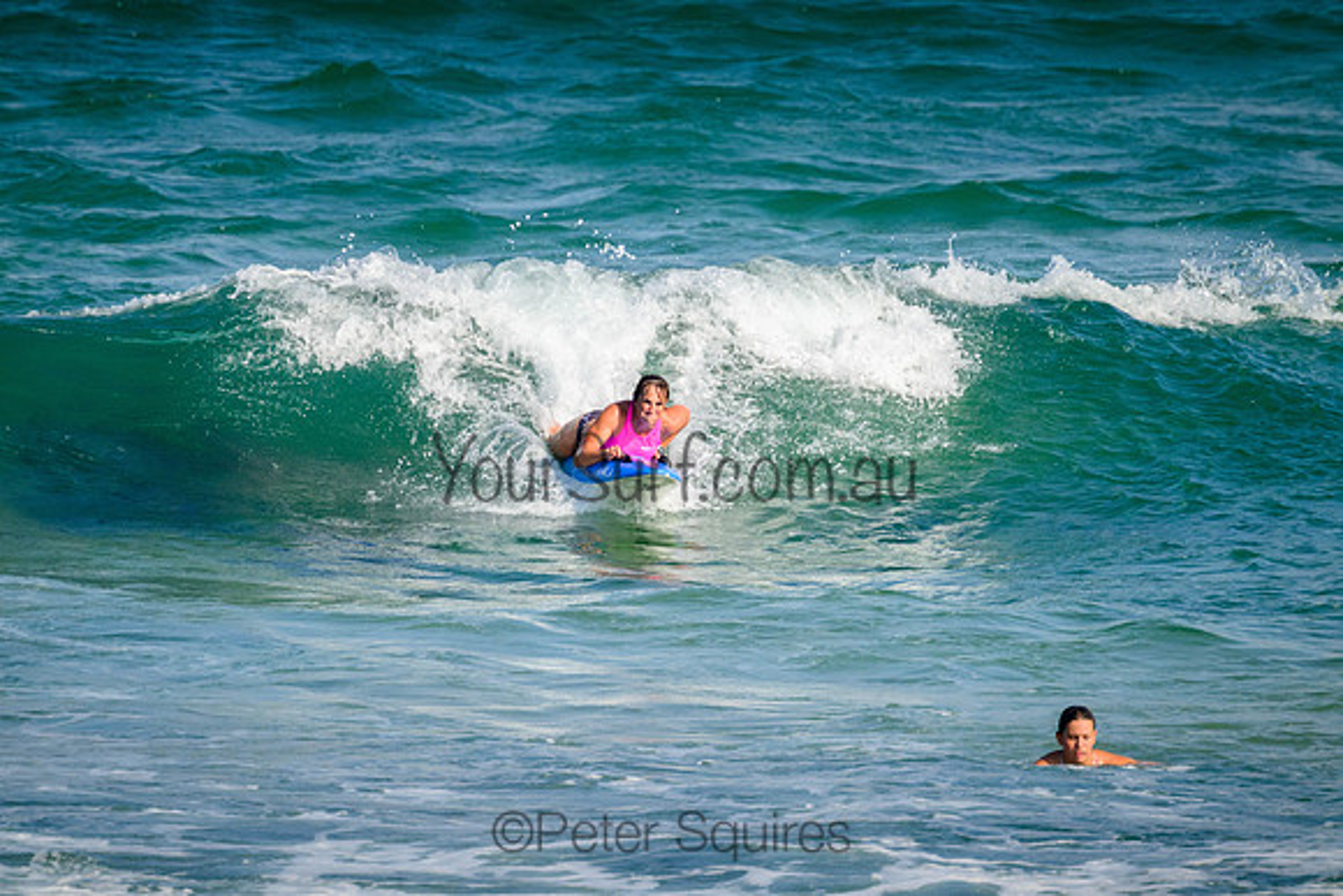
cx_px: 672
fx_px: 29850
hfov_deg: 2.6
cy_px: 448
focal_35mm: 800
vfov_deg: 1.7
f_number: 11
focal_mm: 800
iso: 1100
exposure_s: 1/2000
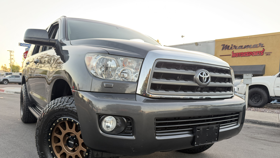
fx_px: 200
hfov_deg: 69.8
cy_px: 104
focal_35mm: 27
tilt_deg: -6.4
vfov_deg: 42.4
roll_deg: -0.8
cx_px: 136
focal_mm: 6.76
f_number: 1.78
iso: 200
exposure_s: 1/121
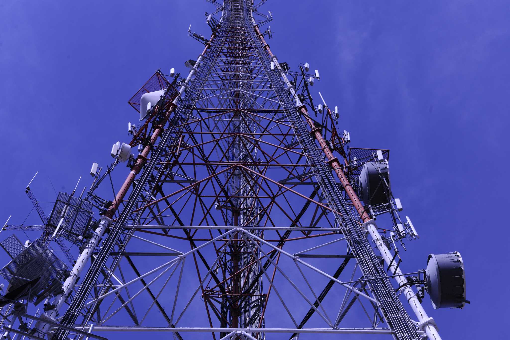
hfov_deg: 32.4
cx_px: 255
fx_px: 878
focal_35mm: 62
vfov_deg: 21.9
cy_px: 170
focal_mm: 62
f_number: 9
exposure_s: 1/320
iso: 100
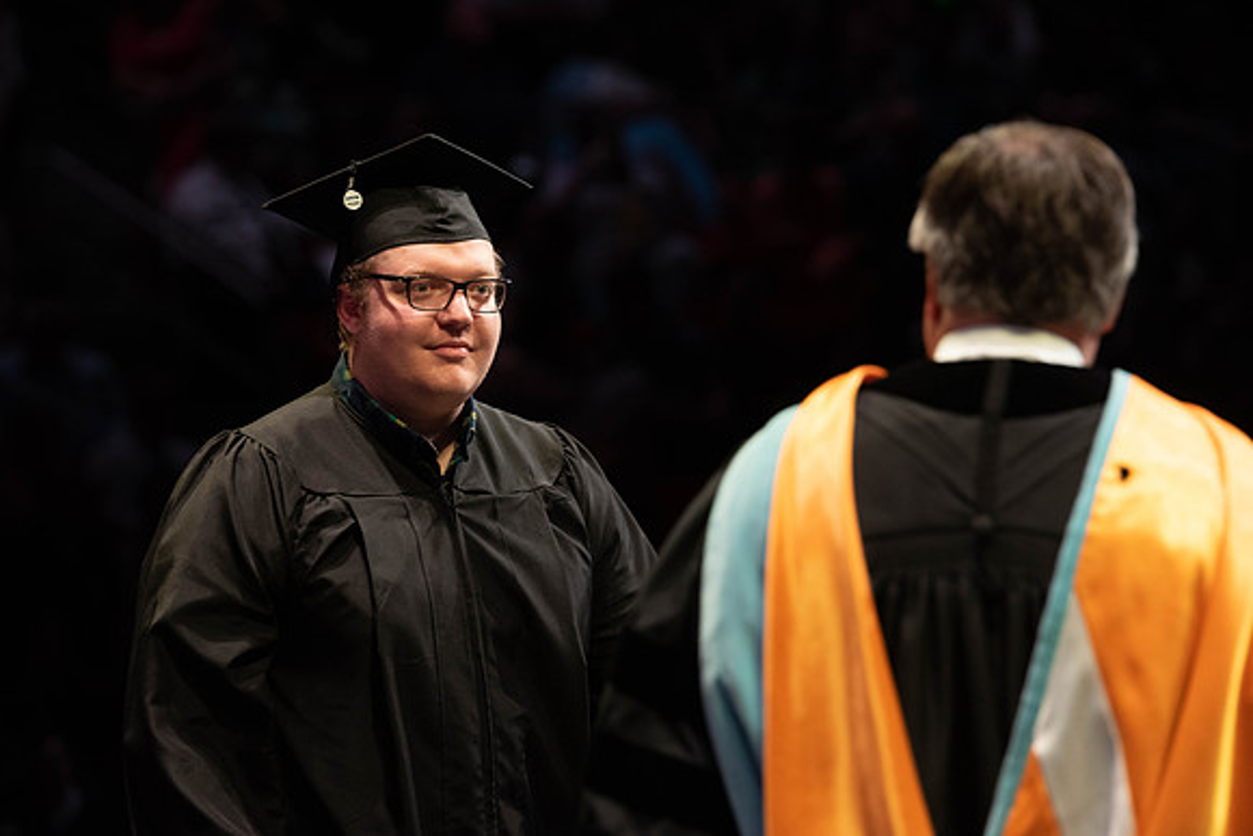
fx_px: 7183
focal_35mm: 206
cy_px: 394
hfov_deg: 10.0
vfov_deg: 6.7
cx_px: 637
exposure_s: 1/320
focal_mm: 195
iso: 1600
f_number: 4.5
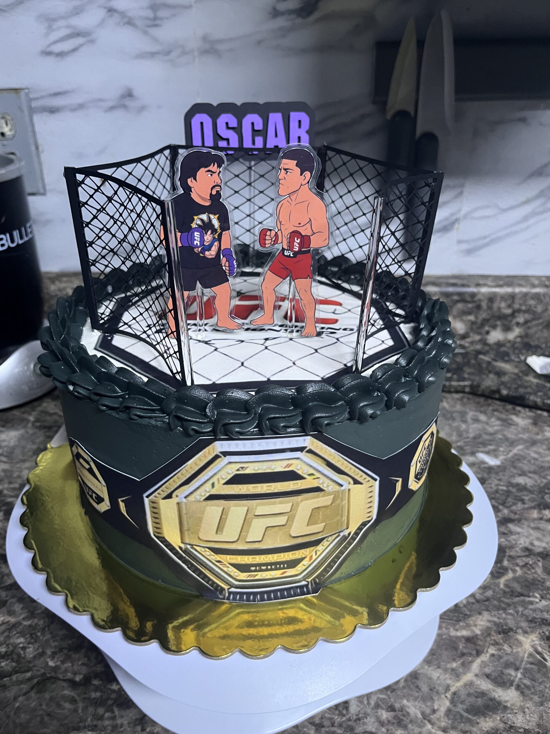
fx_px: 572
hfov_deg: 51.4
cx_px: 271
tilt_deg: -28.7
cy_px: 373
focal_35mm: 27
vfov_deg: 65.3
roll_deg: +0.9
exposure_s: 1/60
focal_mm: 5.1
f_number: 1.6
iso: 320
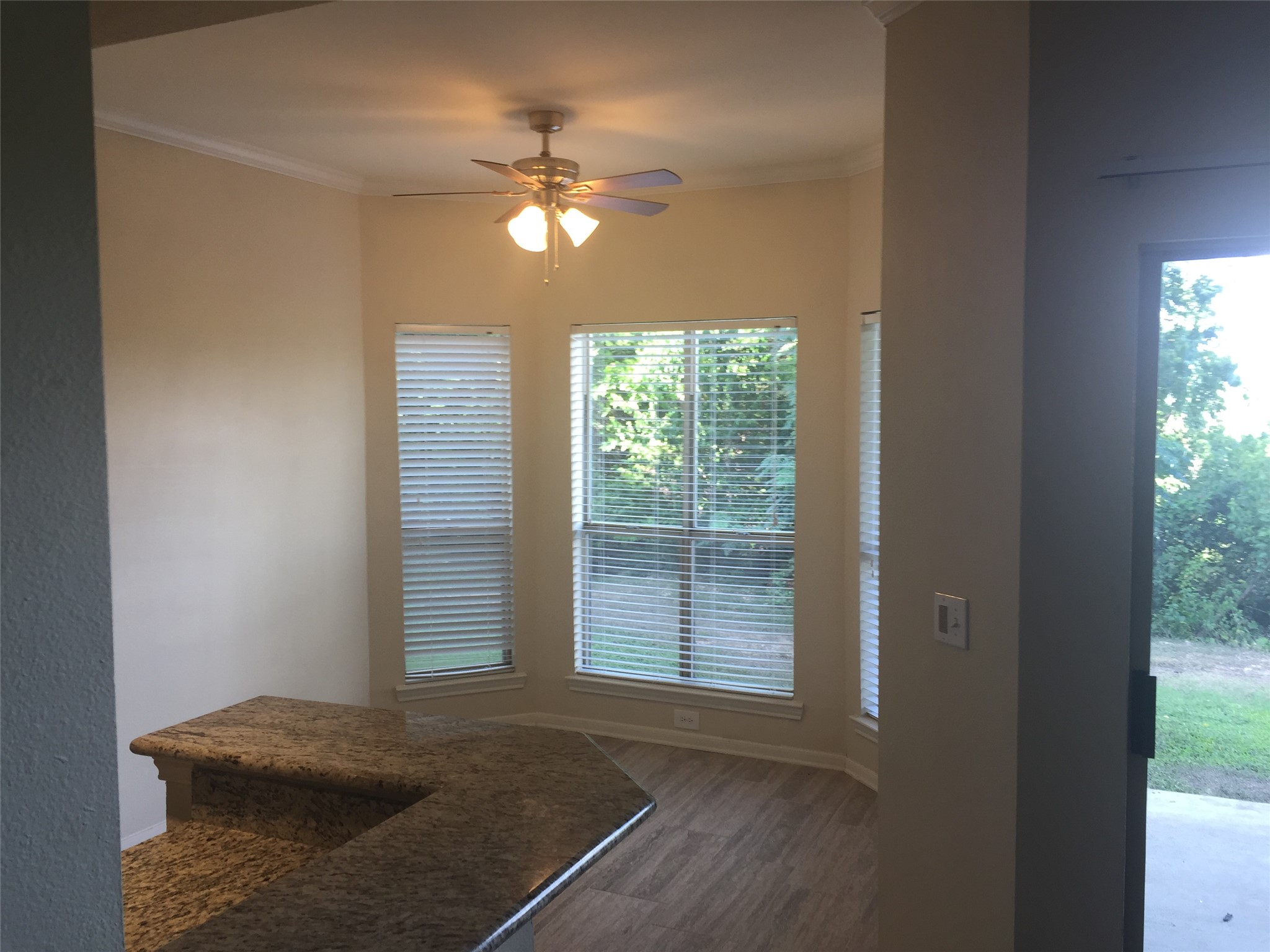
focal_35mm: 29
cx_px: 635
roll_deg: +0.0
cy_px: 476
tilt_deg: -3.6
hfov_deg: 61.7
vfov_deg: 48.2
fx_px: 1064
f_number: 2.2
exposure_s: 1/60
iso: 40
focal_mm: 4.15
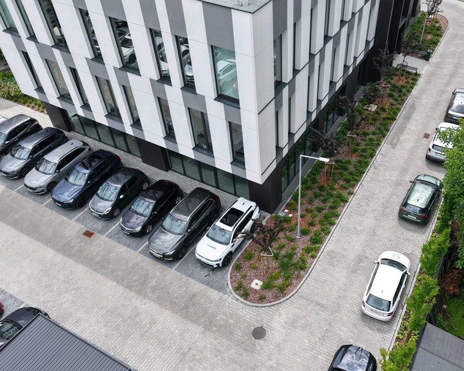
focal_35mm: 33
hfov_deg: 53.5
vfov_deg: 44.5
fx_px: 453
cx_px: 296
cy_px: 204
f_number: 1.8
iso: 140
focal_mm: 8.67
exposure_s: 1/1600
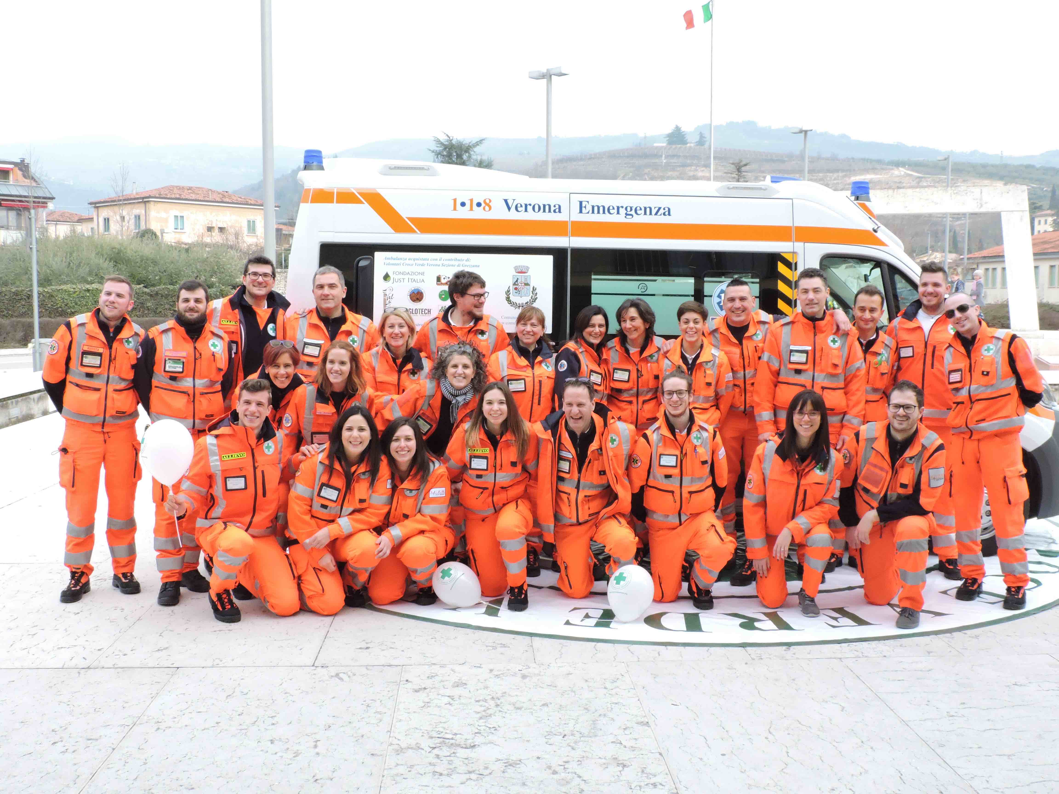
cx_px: 530
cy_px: 397
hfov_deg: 52.6
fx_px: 1071
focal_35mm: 35
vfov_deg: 40.7
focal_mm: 6.2
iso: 400
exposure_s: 1/320
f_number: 5.1
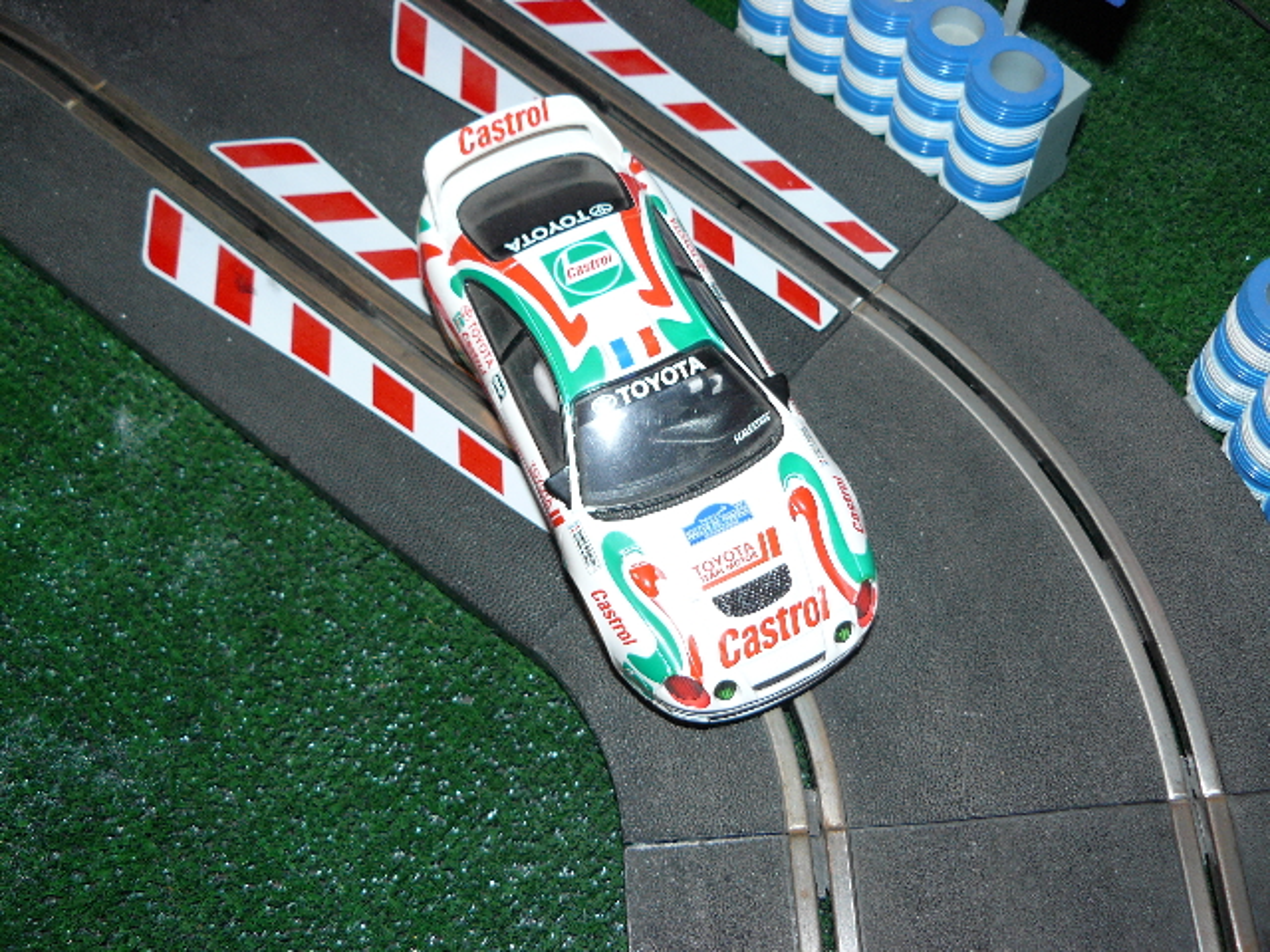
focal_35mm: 36
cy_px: 476
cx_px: 635
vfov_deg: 39.7
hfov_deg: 51.4
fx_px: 1321
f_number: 2.8
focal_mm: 6
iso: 100
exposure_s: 1/30
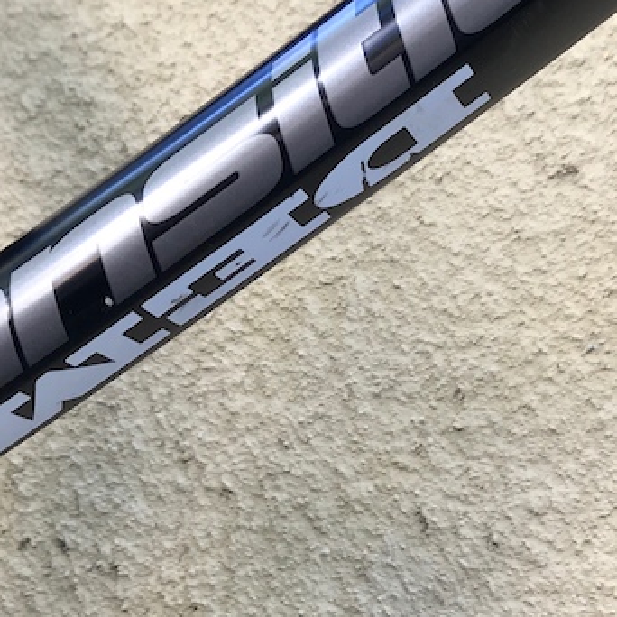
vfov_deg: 23.2
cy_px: 171
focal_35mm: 74
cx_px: 299
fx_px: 1492
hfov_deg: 23.4
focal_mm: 3.99
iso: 25
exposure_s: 1/60
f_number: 1.8
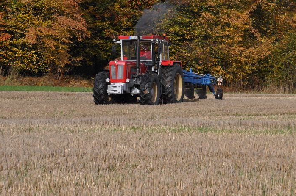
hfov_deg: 12.0
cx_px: 148
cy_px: 91
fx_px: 1412
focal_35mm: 172
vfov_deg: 8.0
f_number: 10
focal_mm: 100
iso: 200
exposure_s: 1/400
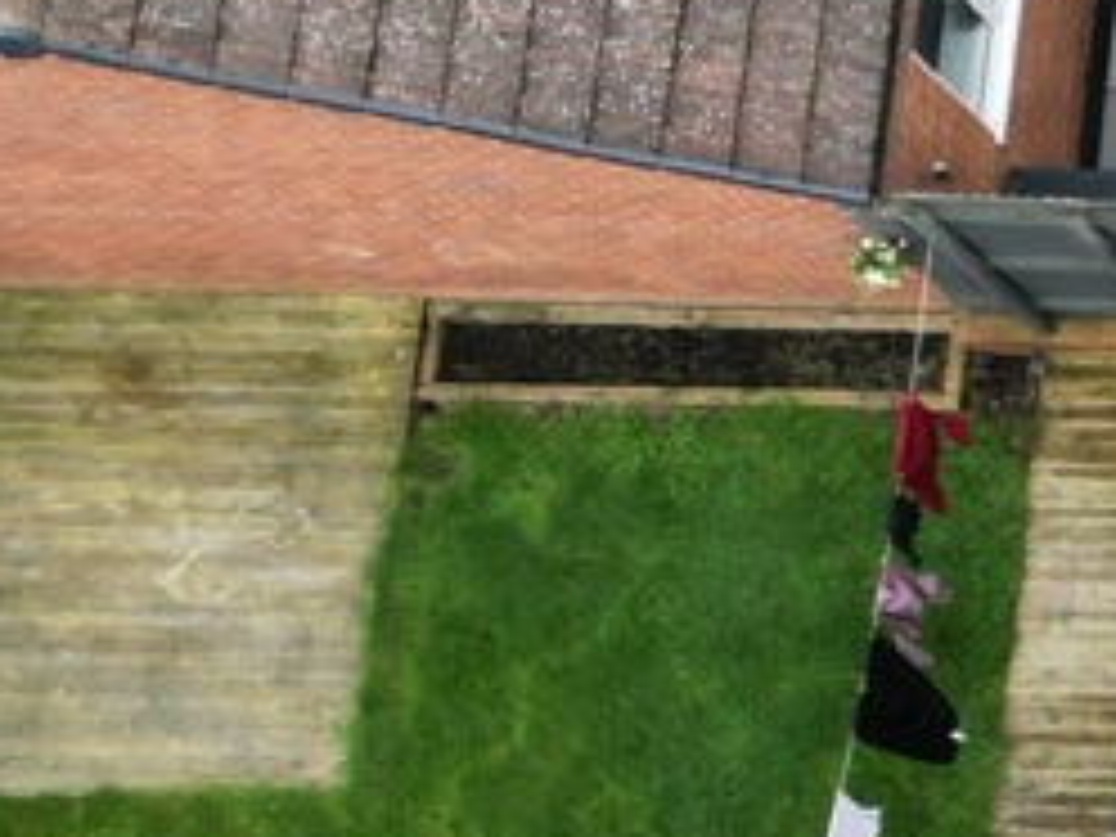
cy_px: 806
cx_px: 2614
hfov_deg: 13.1
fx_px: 3740
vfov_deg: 12.6
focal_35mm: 116
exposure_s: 1/725
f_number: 1.7
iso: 200
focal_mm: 6.72
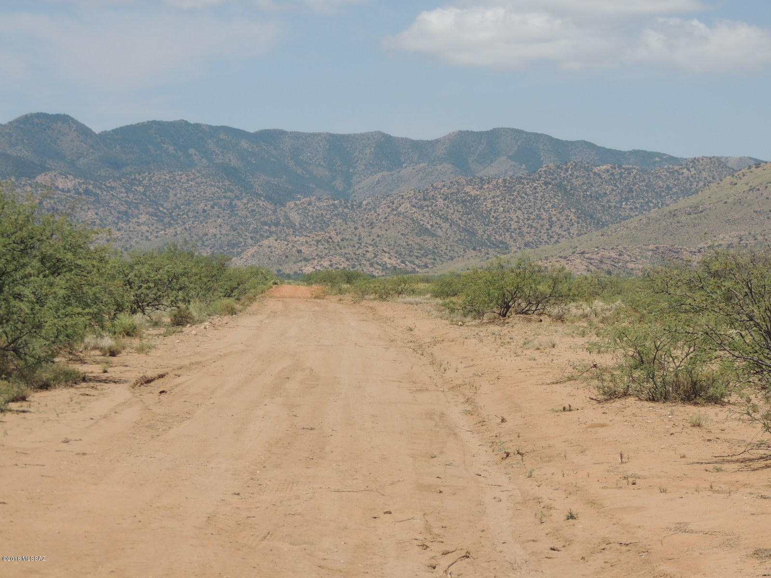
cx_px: 386
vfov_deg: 12.3
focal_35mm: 120
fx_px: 2673
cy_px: 289
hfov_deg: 16.4
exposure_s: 1/800
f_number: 4.2
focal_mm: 21.4
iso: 100
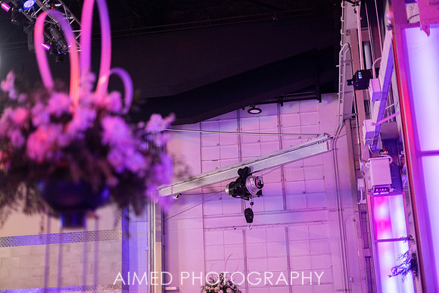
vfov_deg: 27.0
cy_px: 146
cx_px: 220
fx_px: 610
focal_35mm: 50
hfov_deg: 39.6
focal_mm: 50
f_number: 1.6
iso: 1600
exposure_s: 1/200
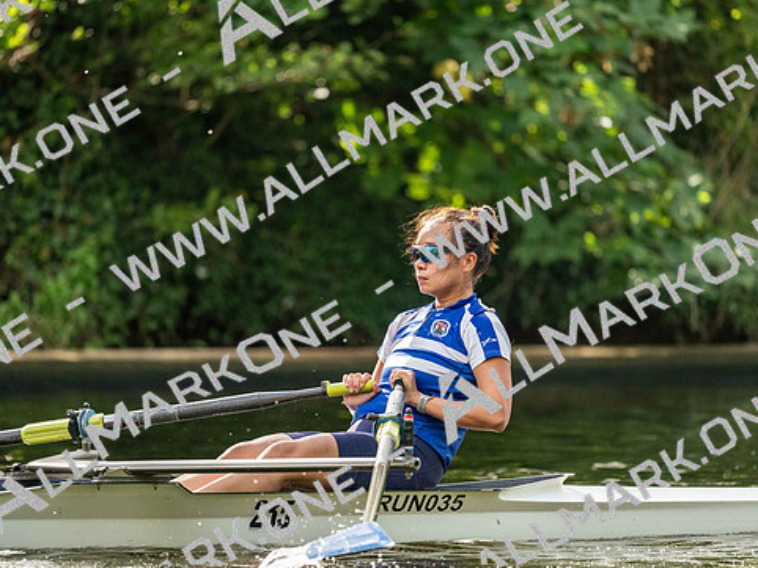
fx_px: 10133
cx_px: 304
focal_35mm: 463
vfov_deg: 3.2
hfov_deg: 4.3
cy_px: 296
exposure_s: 1/2500
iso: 1400
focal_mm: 400
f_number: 4.5
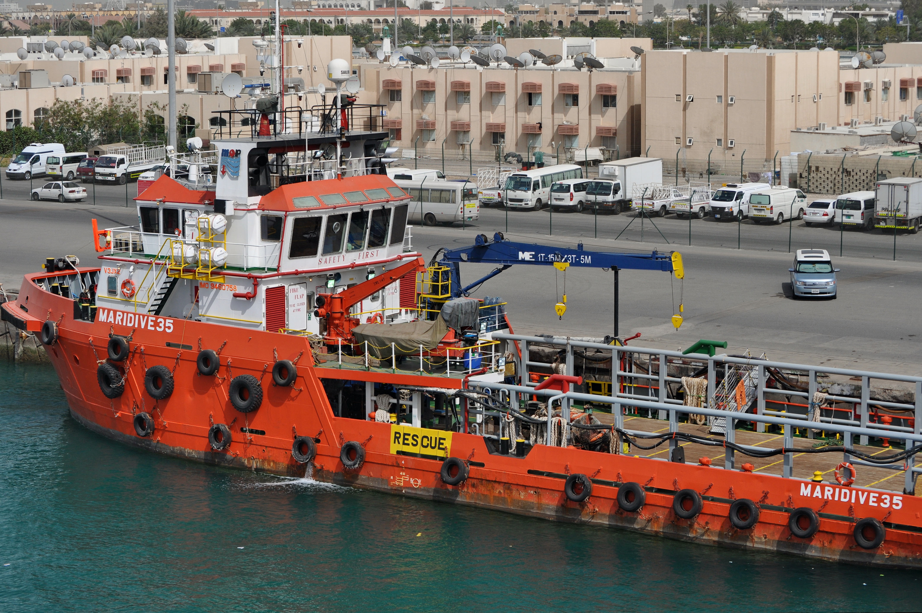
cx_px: 461
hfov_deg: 24.6
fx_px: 2111
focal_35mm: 82
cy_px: 306
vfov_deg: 16.5
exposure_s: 1/250
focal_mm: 55
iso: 200
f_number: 8
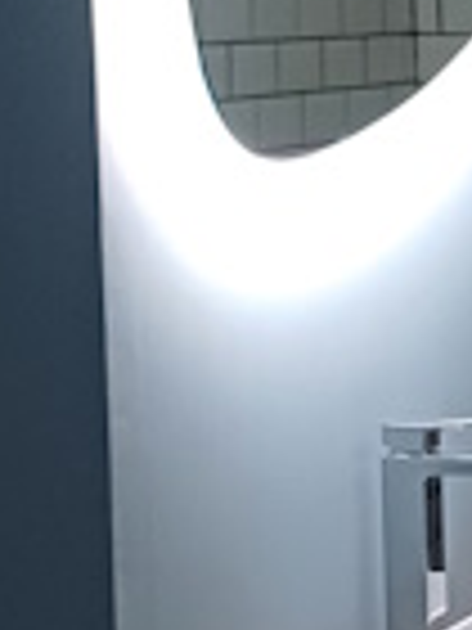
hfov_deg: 7.8
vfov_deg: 11.1
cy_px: 162
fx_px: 3236
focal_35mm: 178
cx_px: 1056
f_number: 1.8
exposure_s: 1/50
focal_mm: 4.65
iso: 250
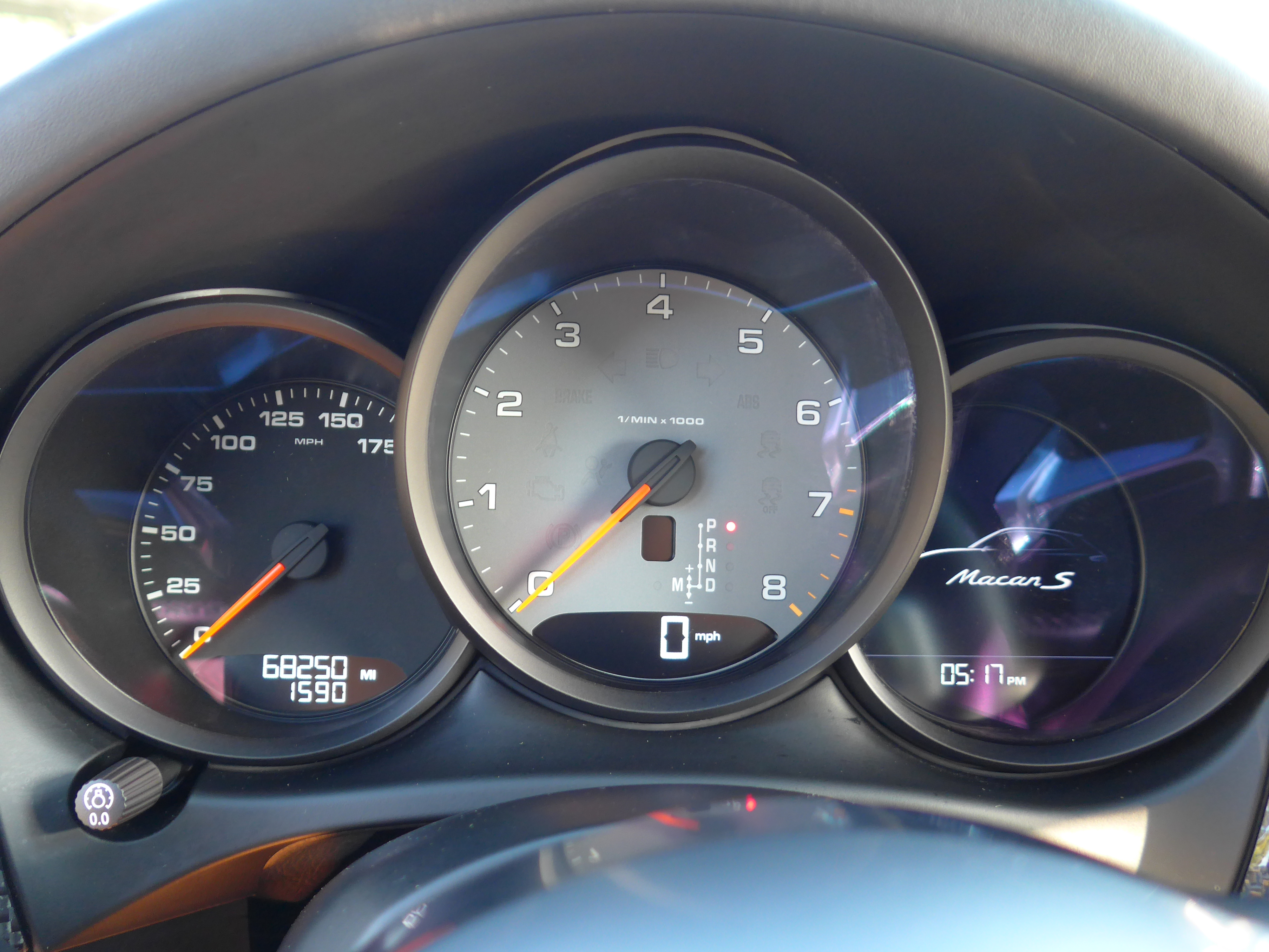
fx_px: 1063
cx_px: 634
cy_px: 476
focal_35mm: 29
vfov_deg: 48.2
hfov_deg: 61.7
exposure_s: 1/60
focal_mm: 6
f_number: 2
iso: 200
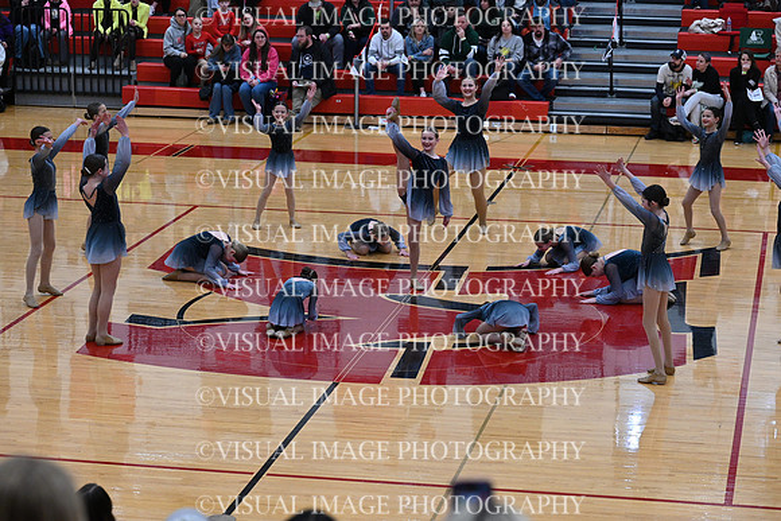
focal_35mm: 97
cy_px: 260
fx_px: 2105
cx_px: 390
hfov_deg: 21.0
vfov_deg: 14.1
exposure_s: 1/400
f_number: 4
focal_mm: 97
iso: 4000
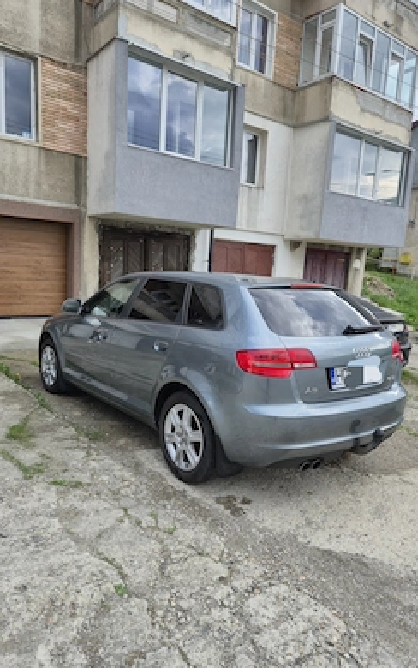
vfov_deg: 72.5
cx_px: 200
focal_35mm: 25
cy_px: 339
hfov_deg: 49.3
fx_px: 455
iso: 25
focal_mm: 5.4
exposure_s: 1/323
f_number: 1.8
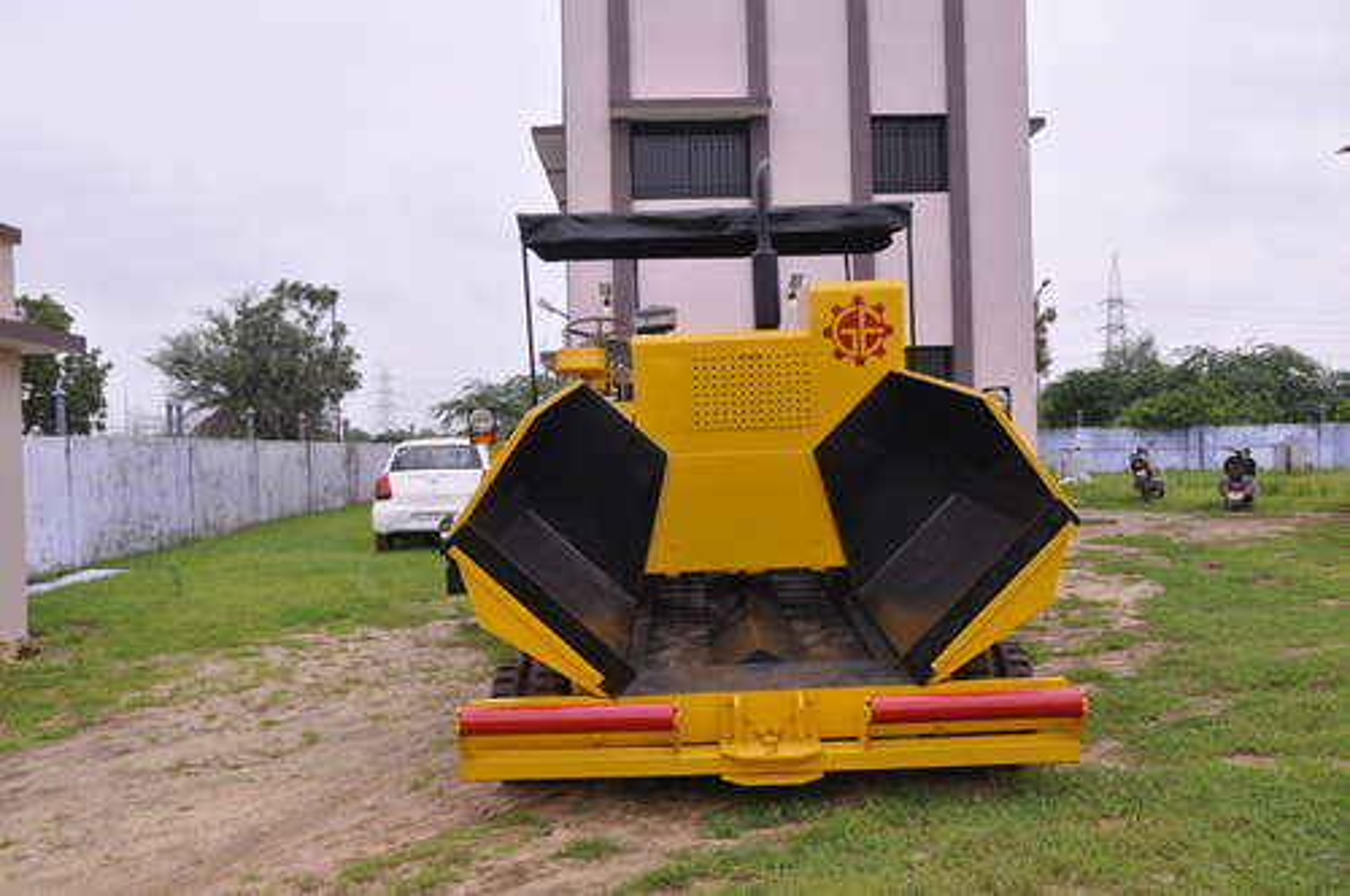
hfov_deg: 53.2
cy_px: 448
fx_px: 1348
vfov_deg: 36.8
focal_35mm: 36
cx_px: 675
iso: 200
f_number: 8
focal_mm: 24
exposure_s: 1/160
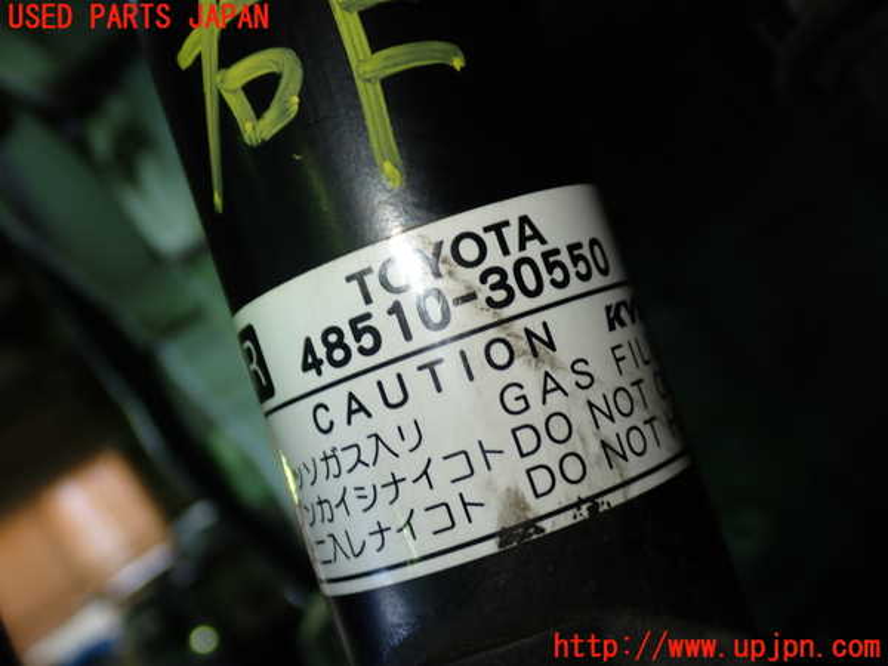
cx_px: 444
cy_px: 333
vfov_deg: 32.9
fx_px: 1129
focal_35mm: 44
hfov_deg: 42.9
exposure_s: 1/60
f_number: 2.9
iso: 200
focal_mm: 7.84
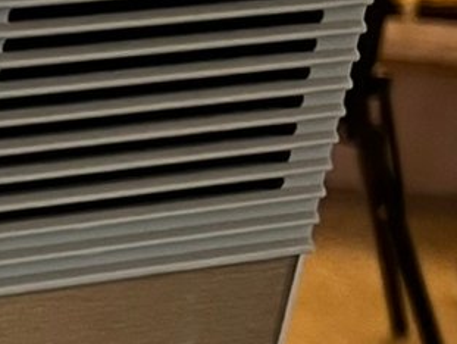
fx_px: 2207
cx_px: -871
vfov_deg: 8.8
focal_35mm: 167
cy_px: 435
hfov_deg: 9.5
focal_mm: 5.7
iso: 250
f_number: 1.5
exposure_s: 1/60
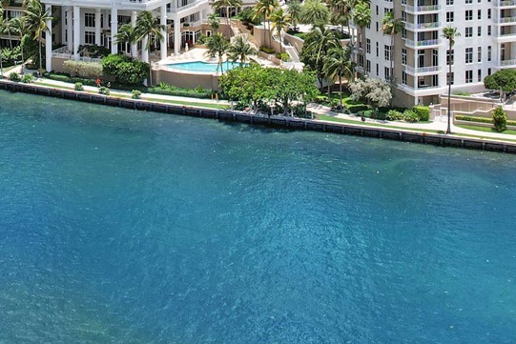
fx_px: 989
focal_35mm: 69
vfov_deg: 17.6
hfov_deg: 29.0
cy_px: -183
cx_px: 165
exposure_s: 1/640
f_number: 2.8
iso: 110
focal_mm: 8.38
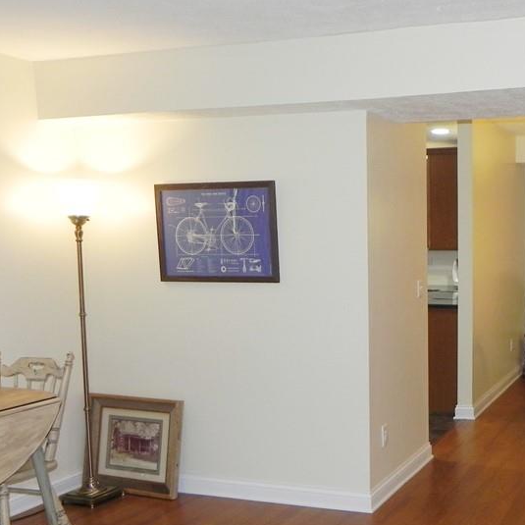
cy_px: 312
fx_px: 755
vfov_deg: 38.2
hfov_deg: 36.4
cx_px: 452
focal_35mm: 44
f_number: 2.8
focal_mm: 4.6
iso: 200
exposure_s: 1/30
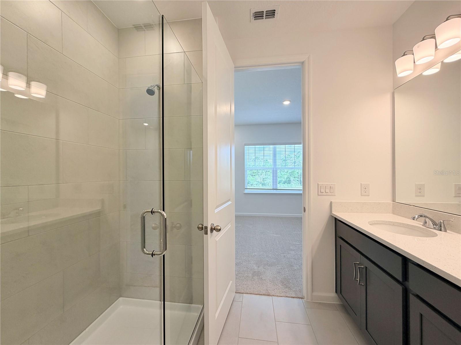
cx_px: 230
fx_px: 186
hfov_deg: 102.1
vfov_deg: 85.7
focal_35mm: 14
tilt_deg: +0.2
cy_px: 172
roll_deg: +0.2
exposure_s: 1/120
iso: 80
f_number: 2.2
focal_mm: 2.22
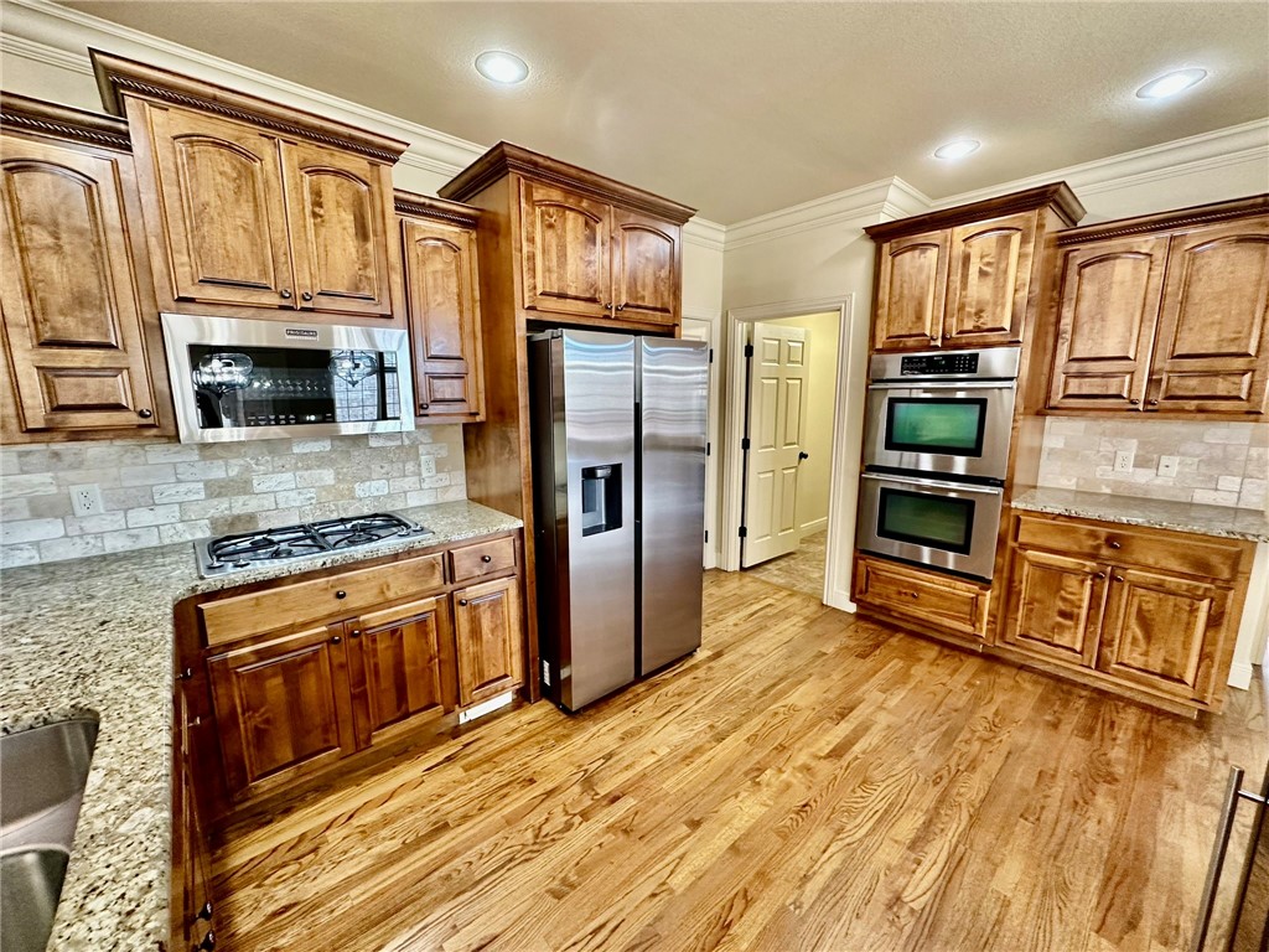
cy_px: 476
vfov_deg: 85.7
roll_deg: +0.1
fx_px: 513
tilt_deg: -9.9
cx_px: 634
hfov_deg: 102.1
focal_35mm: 14
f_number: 2.2
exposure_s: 1/60
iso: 320
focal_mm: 2.22
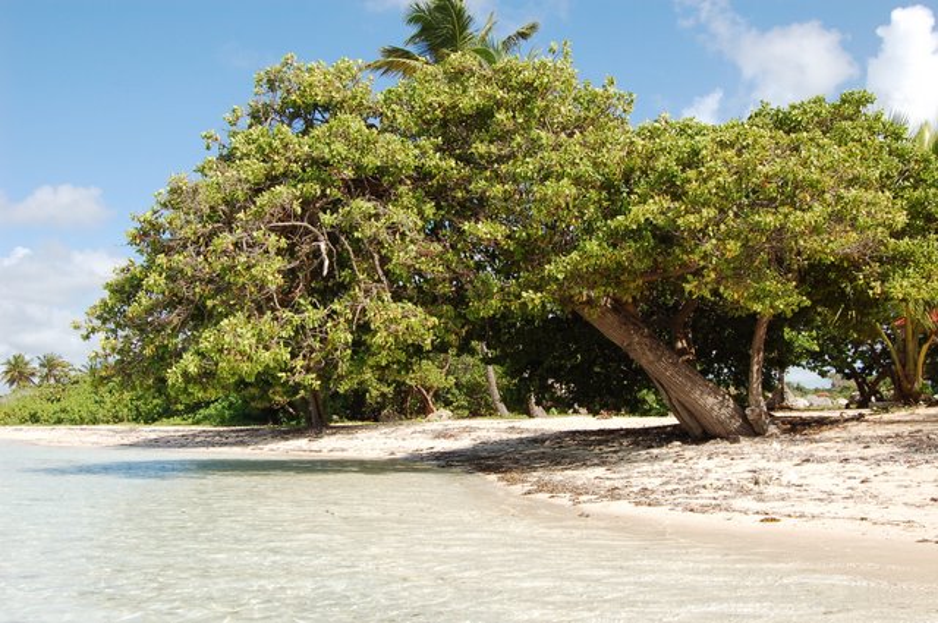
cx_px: 469
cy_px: 312
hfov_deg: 49.6
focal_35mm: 39
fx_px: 1015
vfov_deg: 34.1
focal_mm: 26
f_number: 8
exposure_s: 1/250
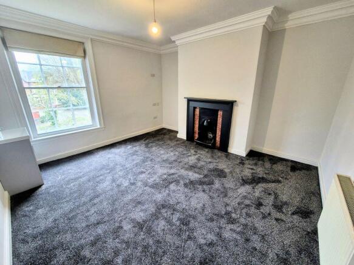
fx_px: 133
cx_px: 177
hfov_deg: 106.2
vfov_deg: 89.9
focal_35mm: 13
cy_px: 132
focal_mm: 2.2
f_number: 2.2
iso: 160
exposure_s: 1/50
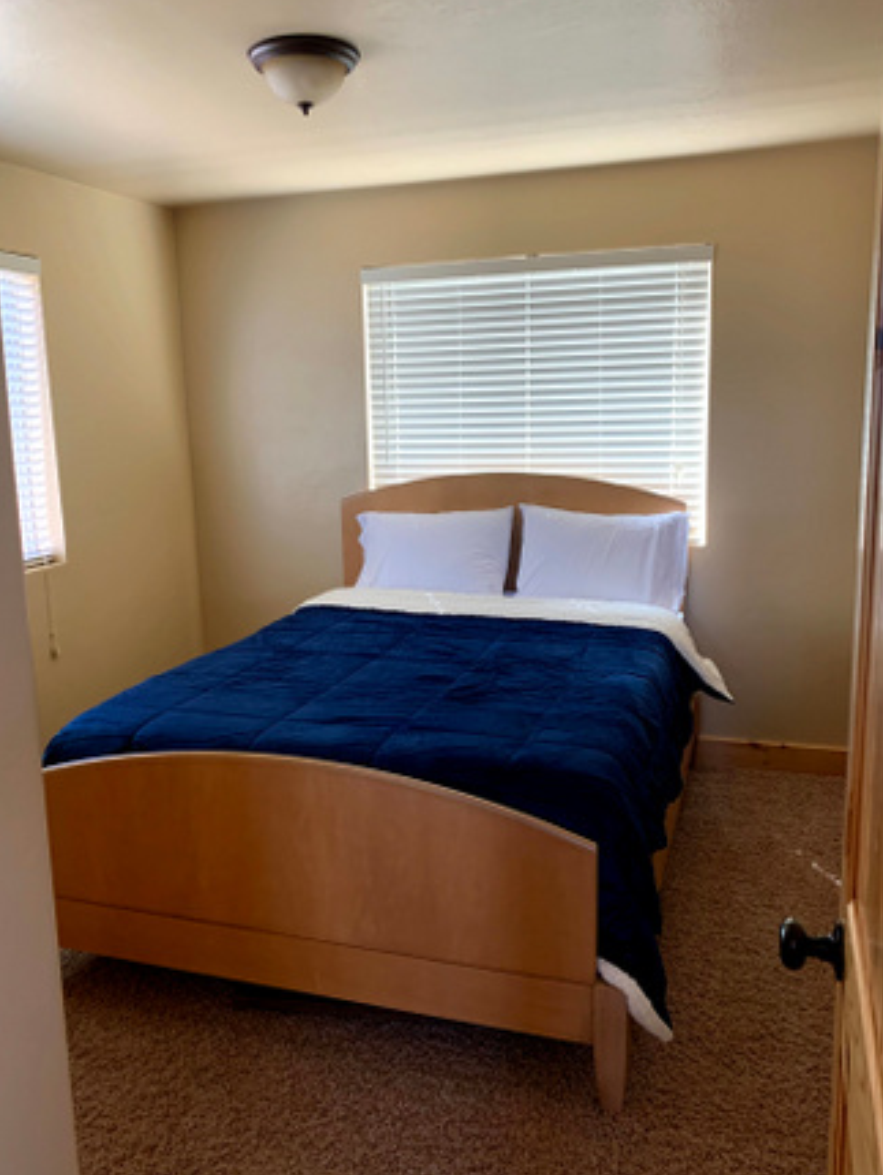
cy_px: 596
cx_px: 424
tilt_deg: -10.4
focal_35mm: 29
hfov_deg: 48.3
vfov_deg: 61.6
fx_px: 985
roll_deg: +1.6
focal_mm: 4.25
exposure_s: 1/70
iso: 100
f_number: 1.8
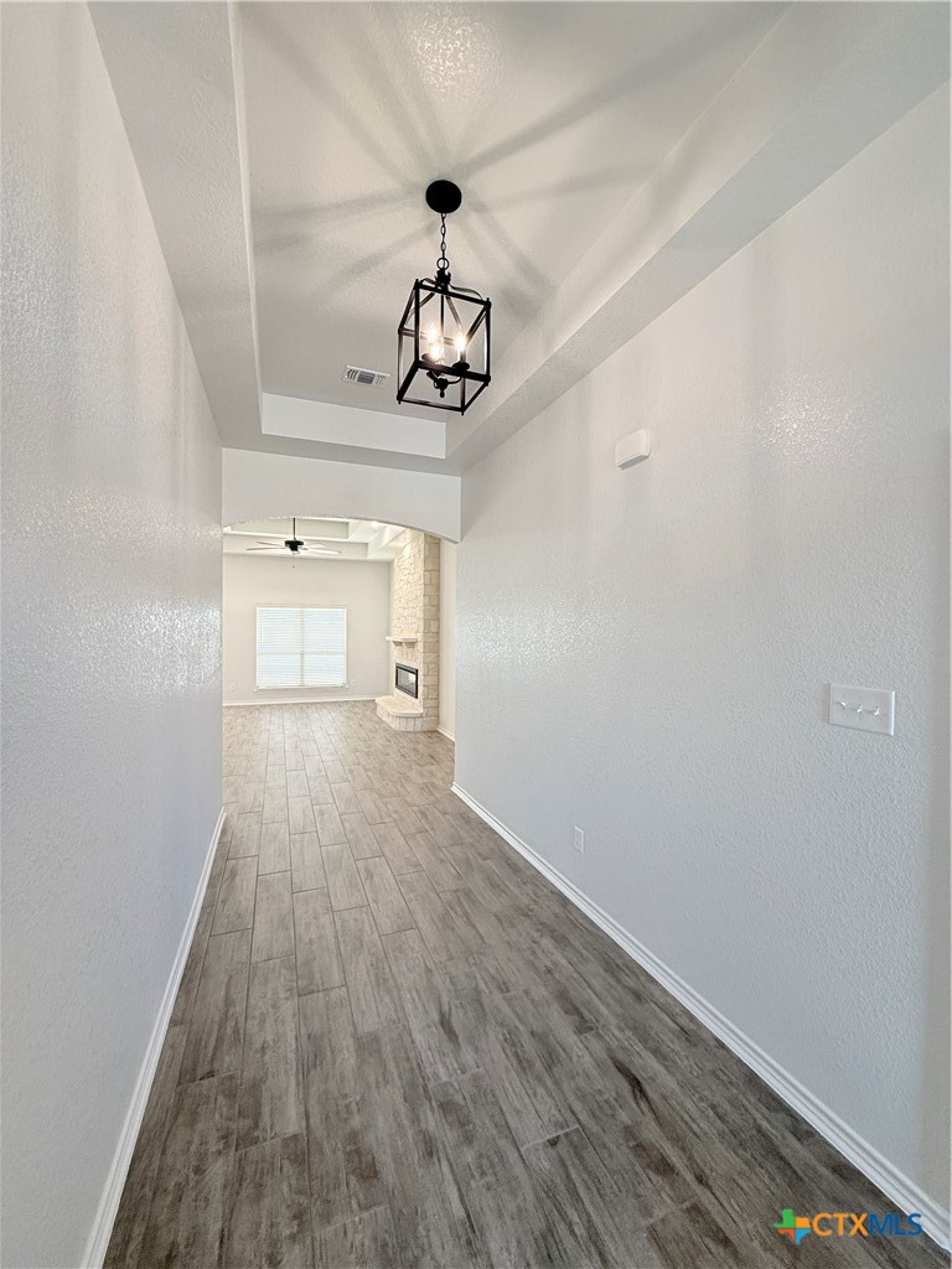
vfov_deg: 102.1
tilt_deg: +0.2
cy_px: 634
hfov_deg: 85.7
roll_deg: -1.3
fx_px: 513
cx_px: 476
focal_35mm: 14
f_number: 2.2
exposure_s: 1/120
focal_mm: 2.22
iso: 160
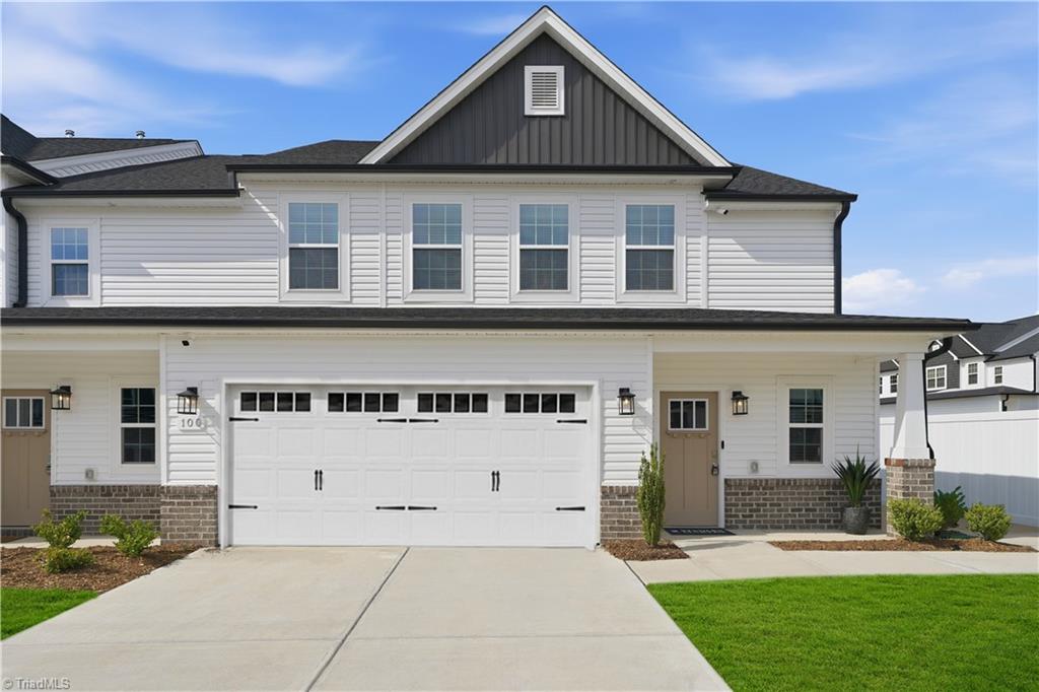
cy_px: 346
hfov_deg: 79.4
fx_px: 626
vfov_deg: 57.9
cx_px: 520
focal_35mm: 22
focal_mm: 21.7
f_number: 10
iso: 100
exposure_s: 1/400
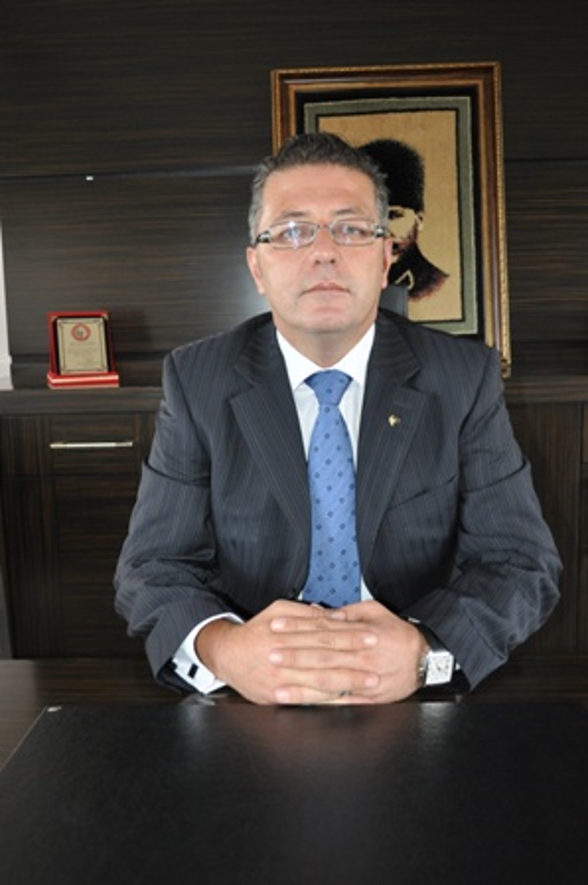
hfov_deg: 36.8
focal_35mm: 36
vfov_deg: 53.2
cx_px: 294
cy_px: 442
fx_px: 883
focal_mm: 24
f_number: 4
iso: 800
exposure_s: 1/60
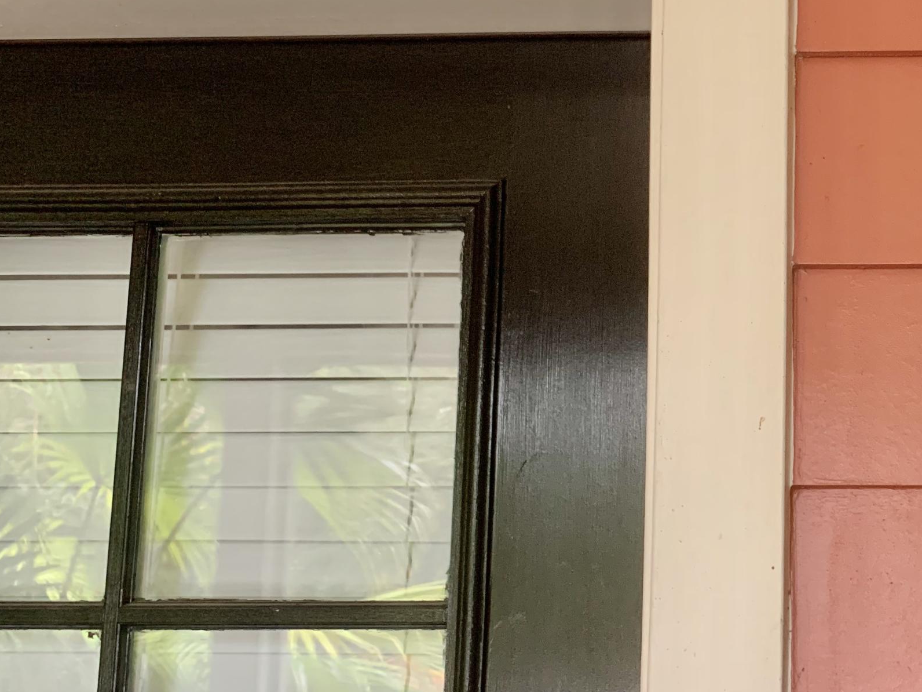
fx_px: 1305
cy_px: 418
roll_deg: -0.2
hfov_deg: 36.0
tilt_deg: +8.5
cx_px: 865
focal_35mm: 49
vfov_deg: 29.6
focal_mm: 4.25
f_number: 1.8
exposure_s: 1/45
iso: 400
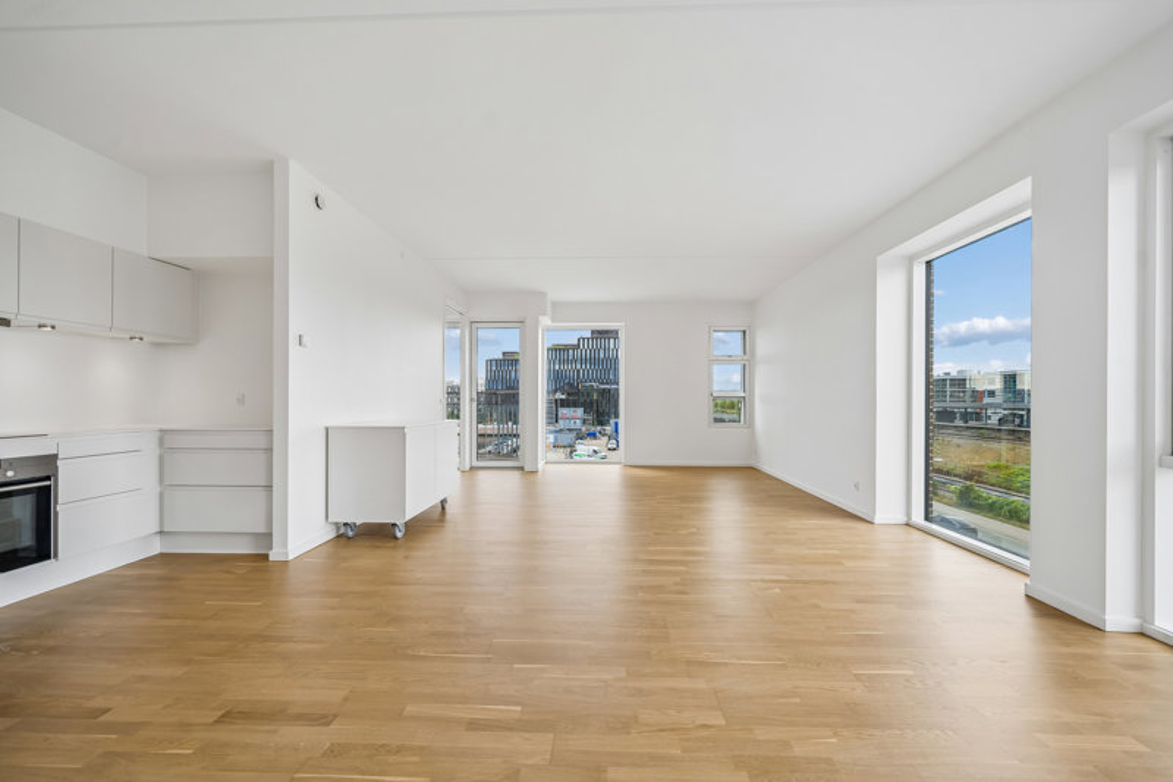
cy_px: 391
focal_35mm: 14
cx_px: 586
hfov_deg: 104.3
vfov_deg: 81.2
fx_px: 456
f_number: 5
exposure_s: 1/100
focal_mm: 14
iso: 200
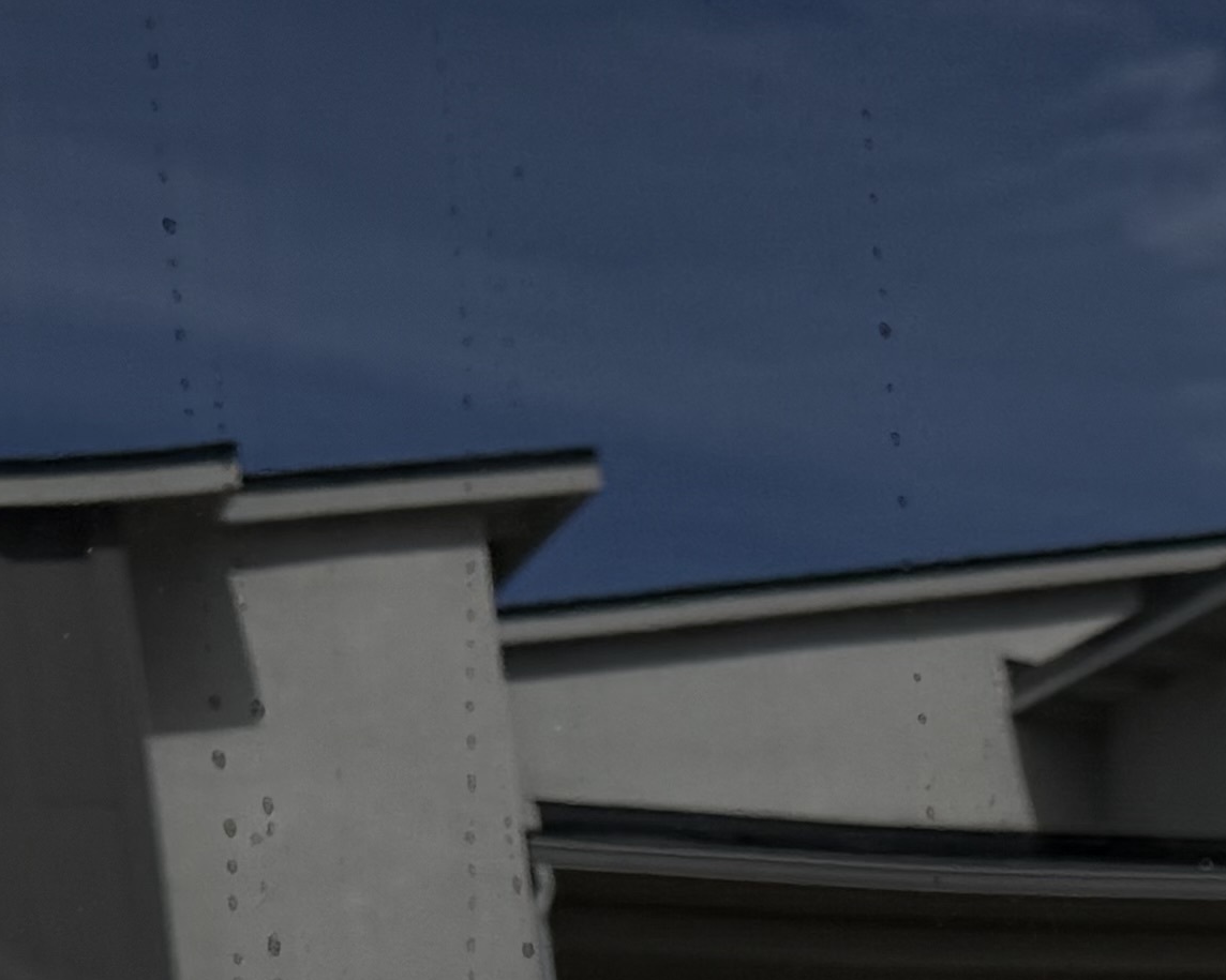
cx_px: 1611
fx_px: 4245
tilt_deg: -15.4
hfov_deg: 15.6
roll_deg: -0.4
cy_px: 2207
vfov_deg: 11.4
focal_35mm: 117
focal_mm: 6.76
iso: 80
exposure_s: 1/2000
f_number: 1.78
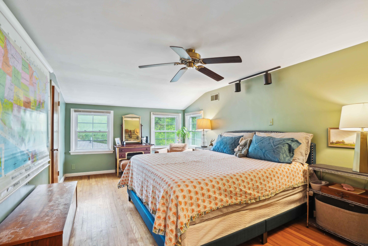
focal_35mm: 16
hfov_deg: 96.7
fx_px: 164
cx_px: 184
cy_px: 123
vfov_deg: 73.7
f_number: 10
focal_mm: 16
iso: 400
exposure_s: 1/2
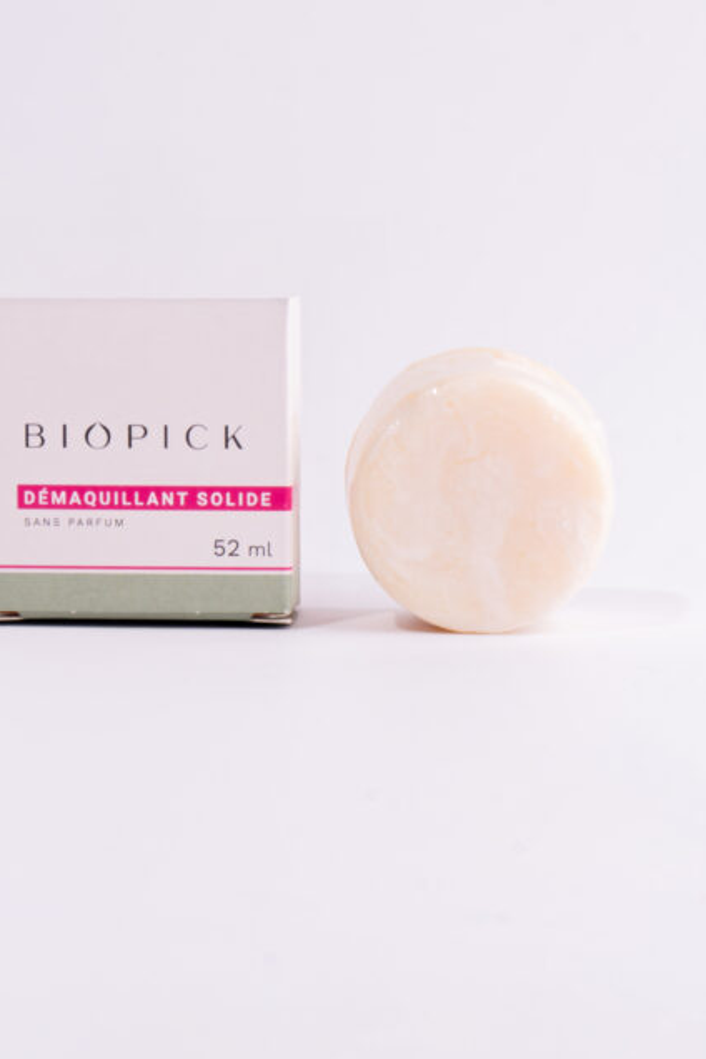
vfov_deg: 13.7
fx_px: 4412
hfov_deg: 9.1
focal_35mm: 150
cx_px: 283
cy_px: 468
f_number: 14
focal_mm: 71
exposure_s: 1/50
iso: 125
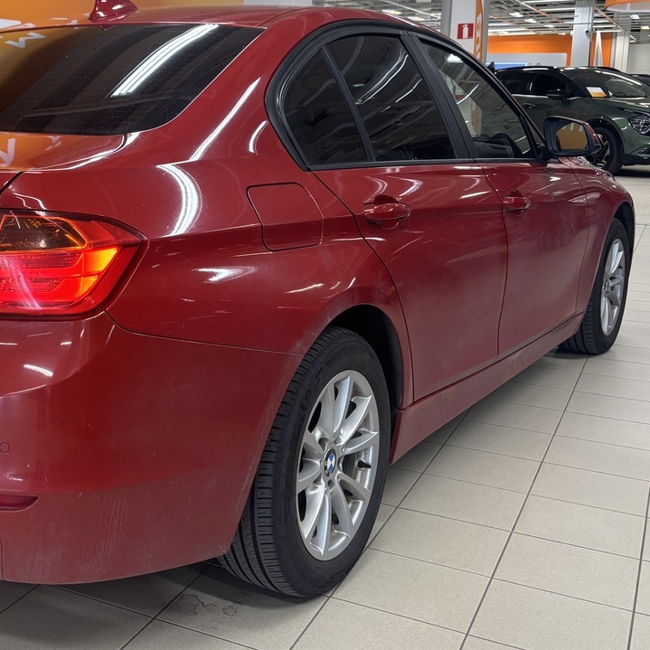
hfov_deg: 35.1
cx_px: 93
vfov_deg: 36.5
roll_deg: +0.0
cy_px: 234
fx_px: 977
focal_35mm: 46
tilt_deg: -8.5
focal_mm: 5.96
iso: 125
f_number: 1.6
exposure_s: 1/100
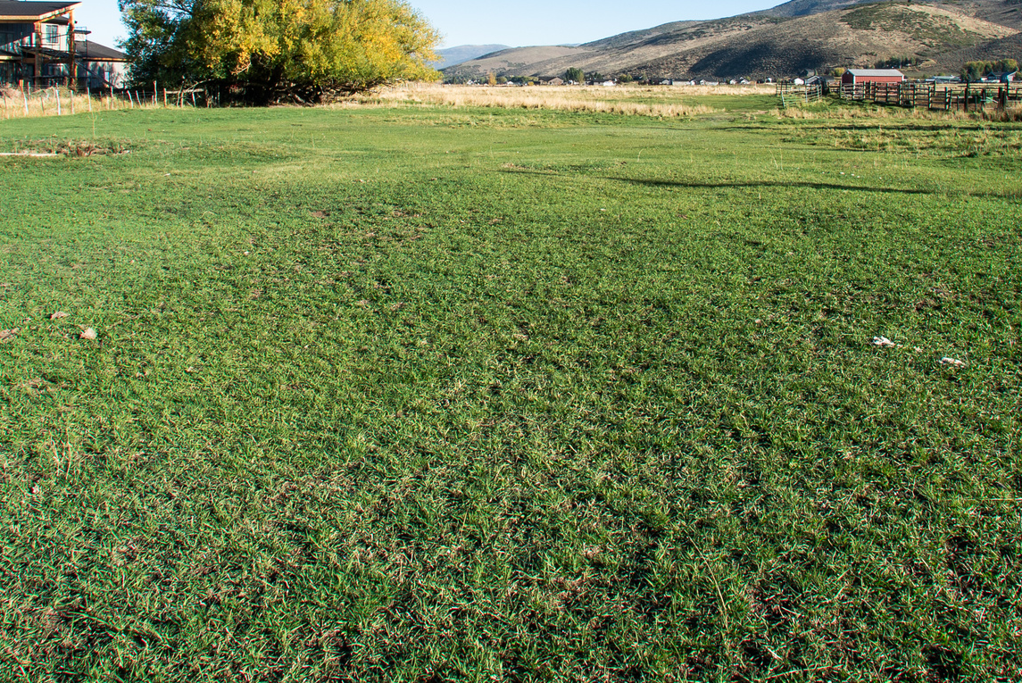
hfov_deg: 63.5
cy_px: 110
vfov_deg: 42.4
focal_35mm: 29
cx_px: 555
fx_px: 824
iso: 100
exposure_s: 1/100
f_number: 16
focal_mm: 16
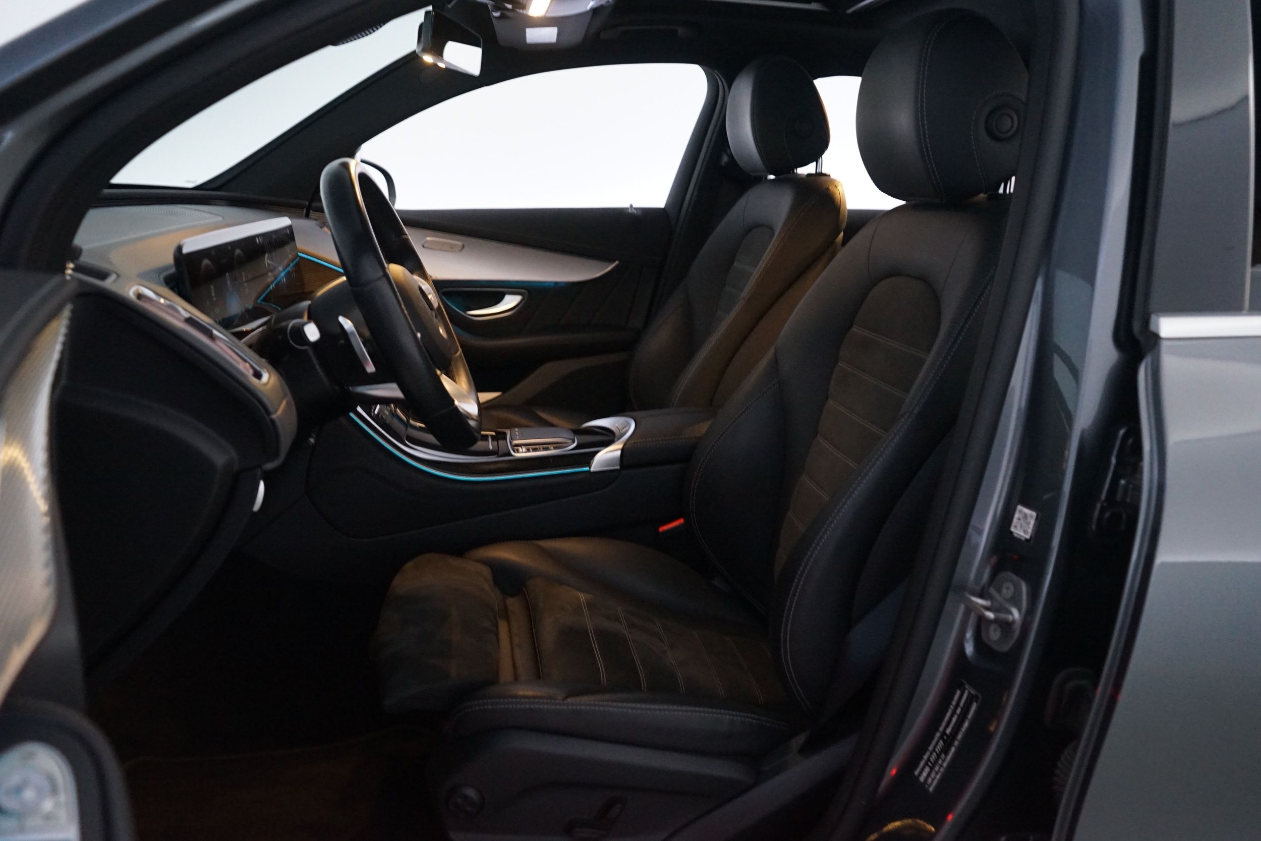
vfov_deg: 46.4
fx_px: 981
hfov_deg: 65.5
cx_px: 630
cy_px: 420
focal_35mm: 28
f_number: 4.5
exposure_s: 1/20
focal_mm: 28
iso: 5000
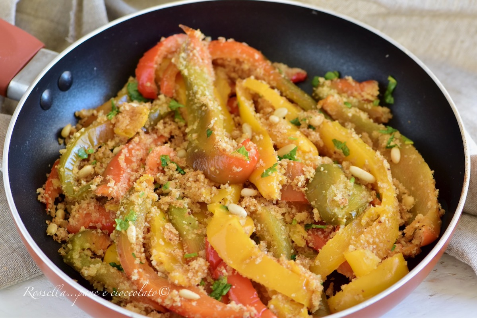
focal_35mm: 158
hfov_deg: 13.0
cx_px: 238
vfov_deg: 8.7
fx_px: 2087
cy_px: 159
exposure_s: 1/30
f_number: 5.6
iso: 400
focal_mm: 105
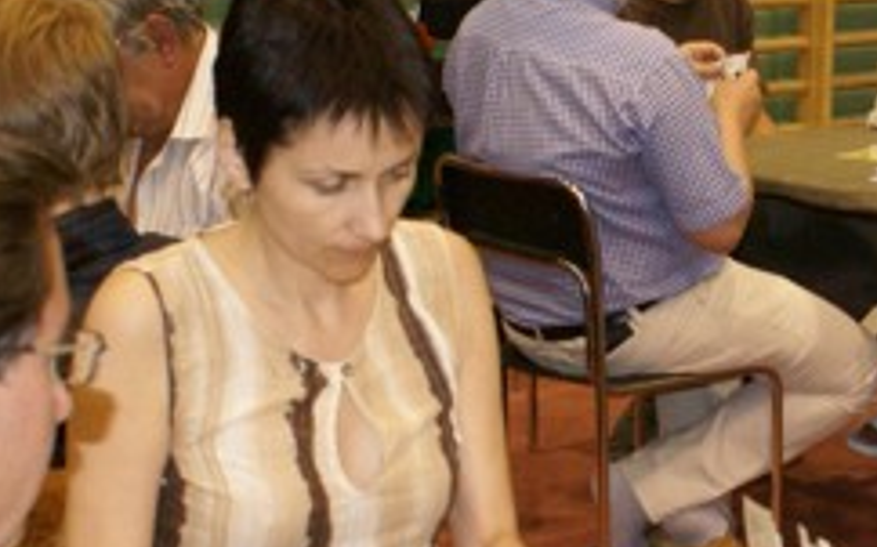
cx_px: 783
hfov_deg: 17.9
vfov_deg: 11.3
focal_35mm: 115
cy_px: 511
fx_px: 2747
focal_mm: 26
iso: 800
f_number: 5.6
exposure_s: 1/60
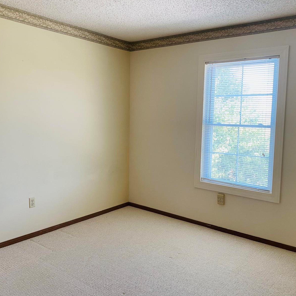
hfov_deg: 52.5
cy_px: 147
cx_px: 158
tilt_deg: -7.4
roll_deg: -1.9
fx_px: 300
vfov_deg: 52.5
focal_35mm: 31
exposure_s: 1/60
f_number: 1.8
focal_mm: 4.25
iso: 100
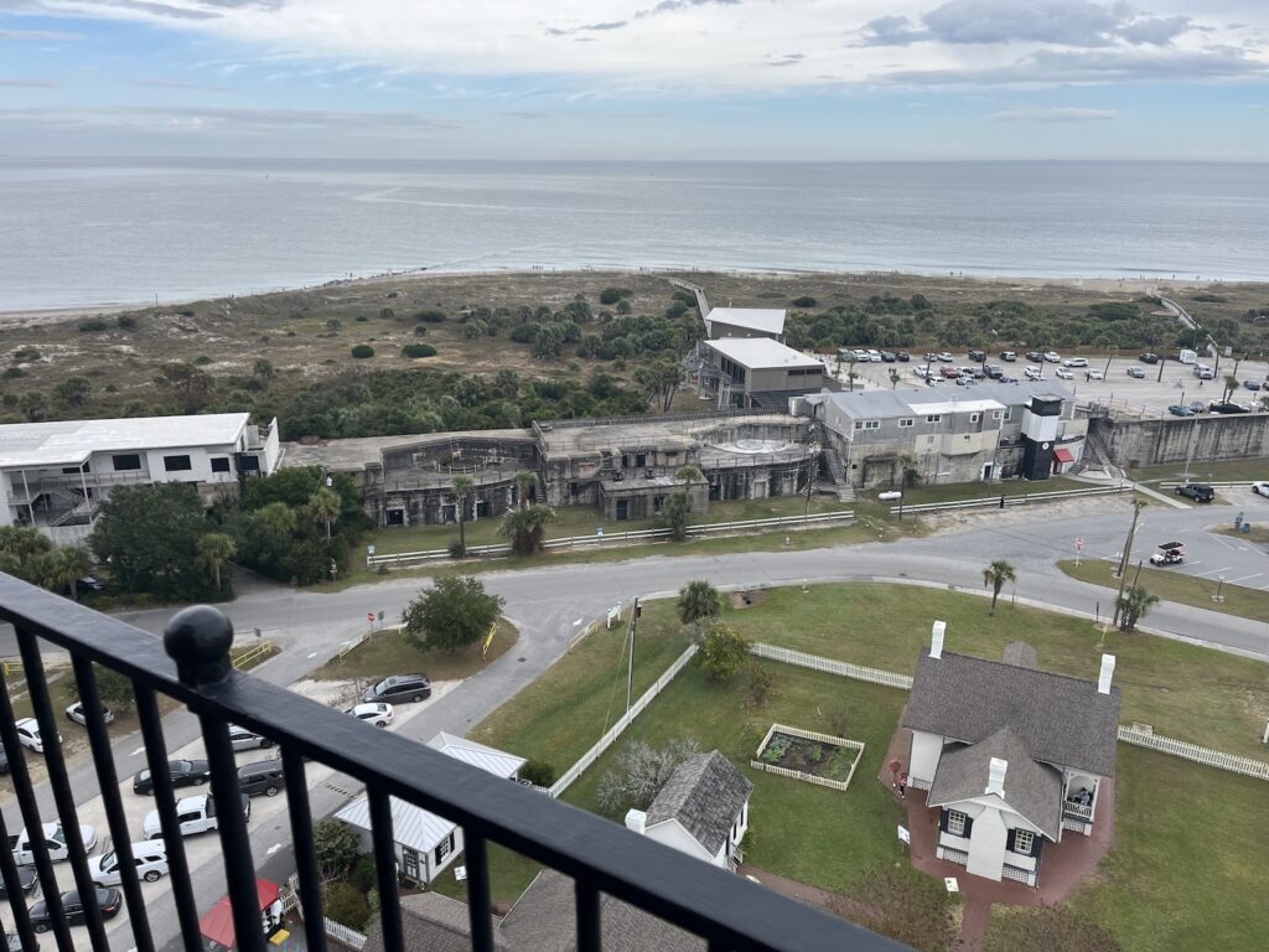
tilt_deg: -19.2
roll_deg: +0.0
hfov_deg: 67.3
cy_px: 476
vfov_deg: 53.1
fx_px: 953
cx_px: 634
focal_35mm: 26
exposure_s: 1/935
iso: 50
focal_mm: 5.1
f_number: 1.6
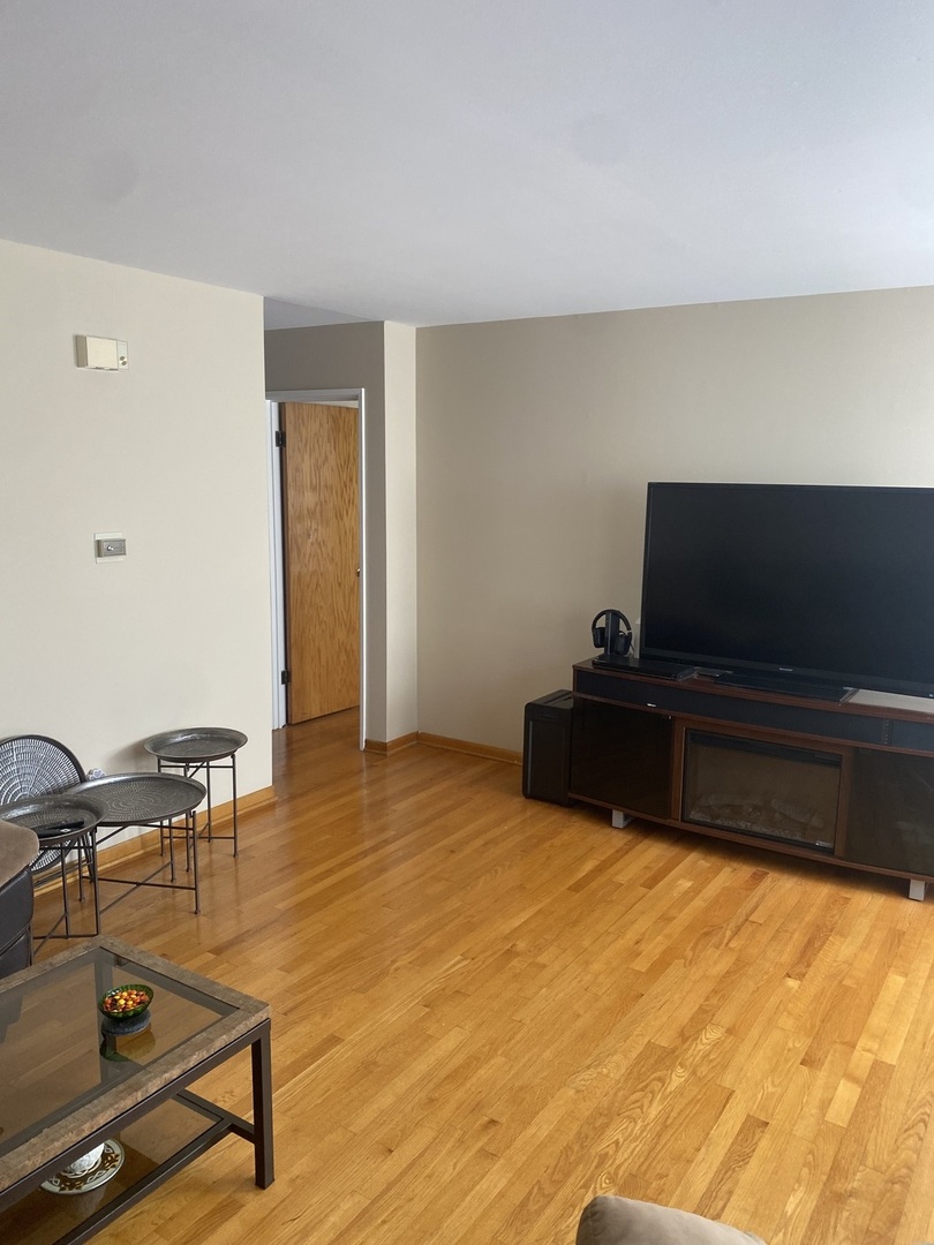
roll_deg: -0.4
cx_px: 467
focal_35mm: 26
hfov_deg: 53.1
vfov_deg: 67.3
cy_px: 622
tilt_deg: -9.4
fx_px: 935
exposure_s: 1/102
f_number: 1.8
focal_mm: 4.25
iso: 125
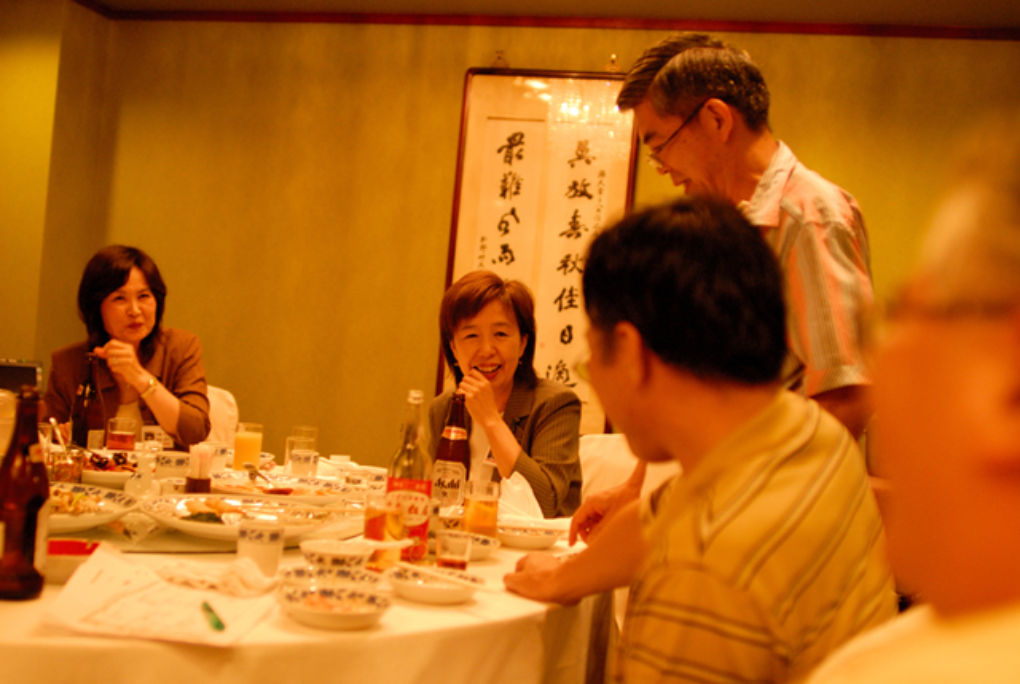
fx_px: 1192
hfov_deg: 46.3
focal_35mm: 42
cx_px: 510
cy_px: 342
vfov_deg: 32.0
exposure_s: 1/100
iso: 800
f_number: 2
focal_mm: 28
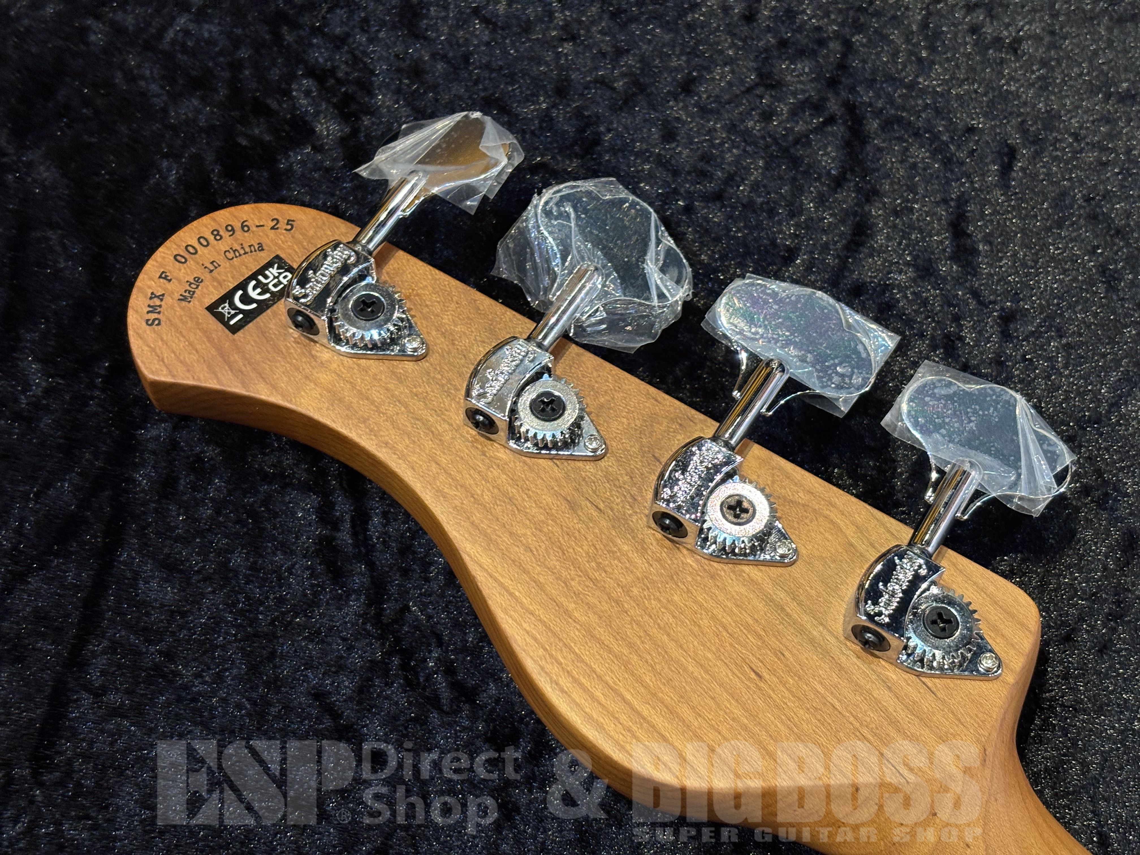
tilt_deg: -63.3
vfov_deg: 28.0
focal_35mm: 52
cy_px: 428
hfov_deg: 36.8
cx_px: 570
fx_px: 1713
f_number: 1.6
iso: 100
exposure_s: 1/60
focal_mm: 5.96
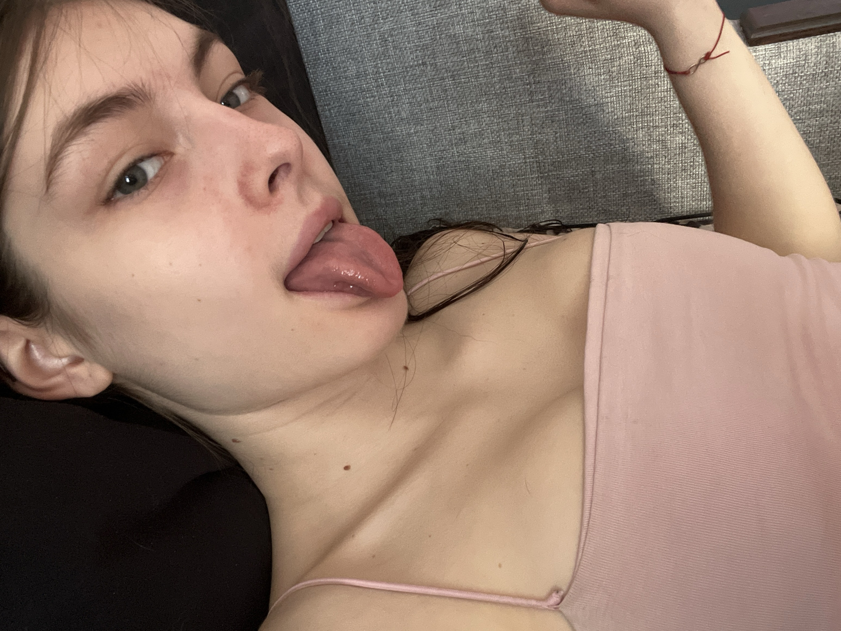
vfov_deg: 46.8
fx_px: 729
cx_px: 420
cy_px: 316
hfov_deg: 60.0
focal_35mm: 30
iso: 500
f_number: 2.2
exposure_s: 1/30
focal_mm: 2.71
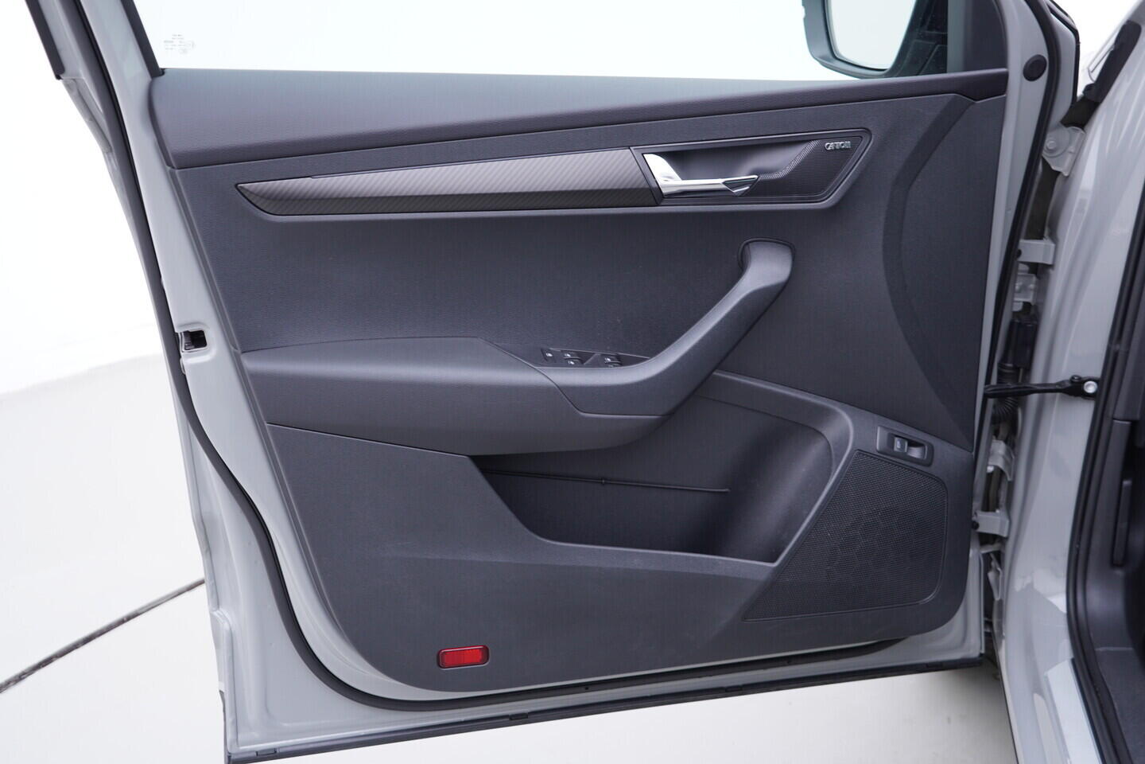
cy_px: 382
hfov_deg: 53.1
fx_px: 1145
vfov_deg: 36.9
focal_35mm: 36
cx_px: 572
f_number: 2.8
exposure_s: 1/40
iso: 125
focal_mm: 24
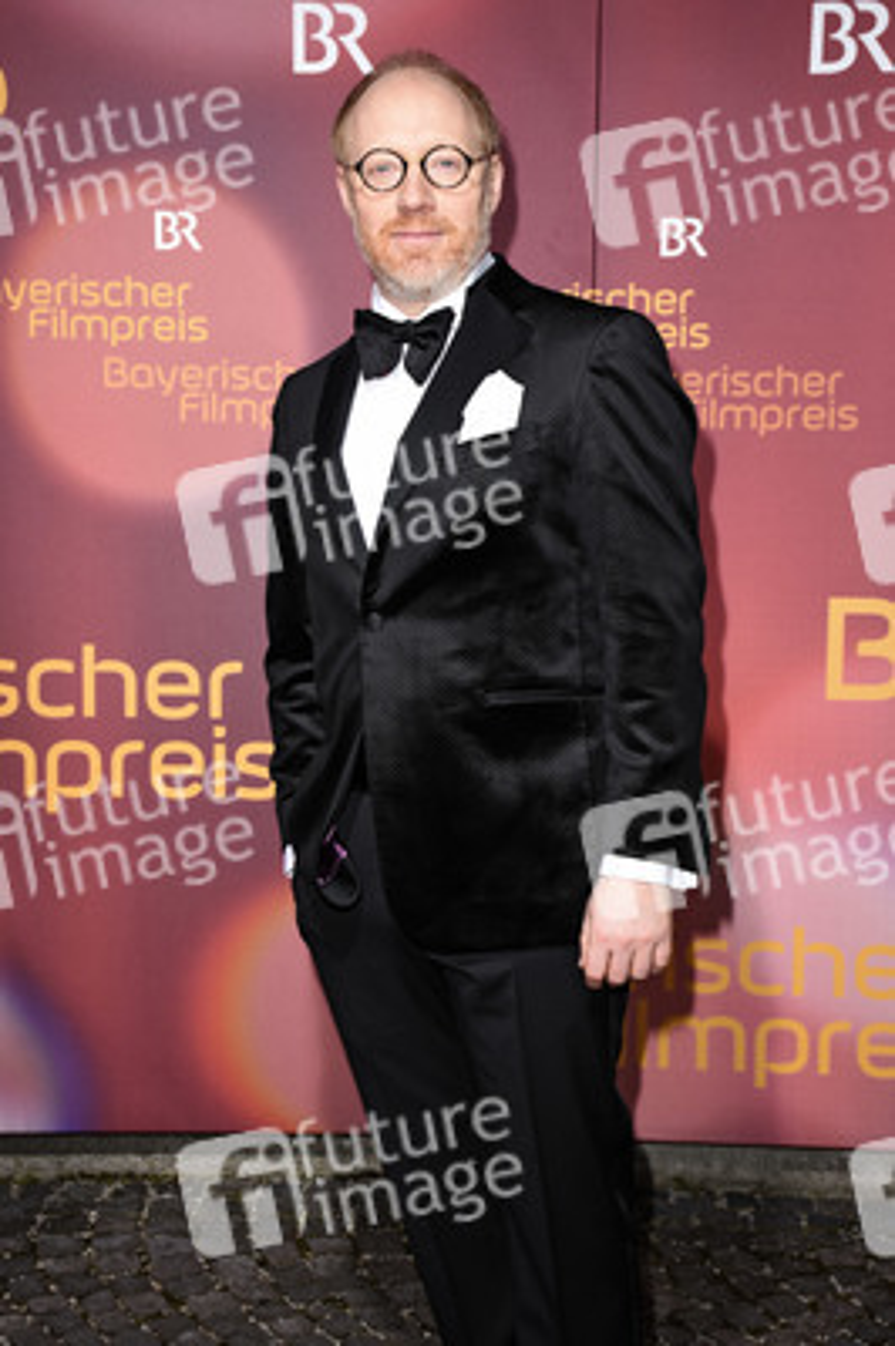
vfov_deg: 35.1
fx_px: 2129
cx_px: 448
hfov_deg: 23.7
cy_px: 673
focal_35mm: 57
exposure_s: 1/160
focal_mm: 38
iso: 320
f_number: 6.3
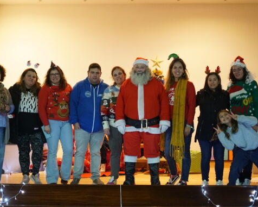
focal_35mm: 62
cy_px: 109
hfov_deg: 30.5
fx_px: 474
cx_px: 116
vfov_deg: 24.6
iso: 6400
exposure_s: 1/80
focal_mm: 50
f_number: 1.8
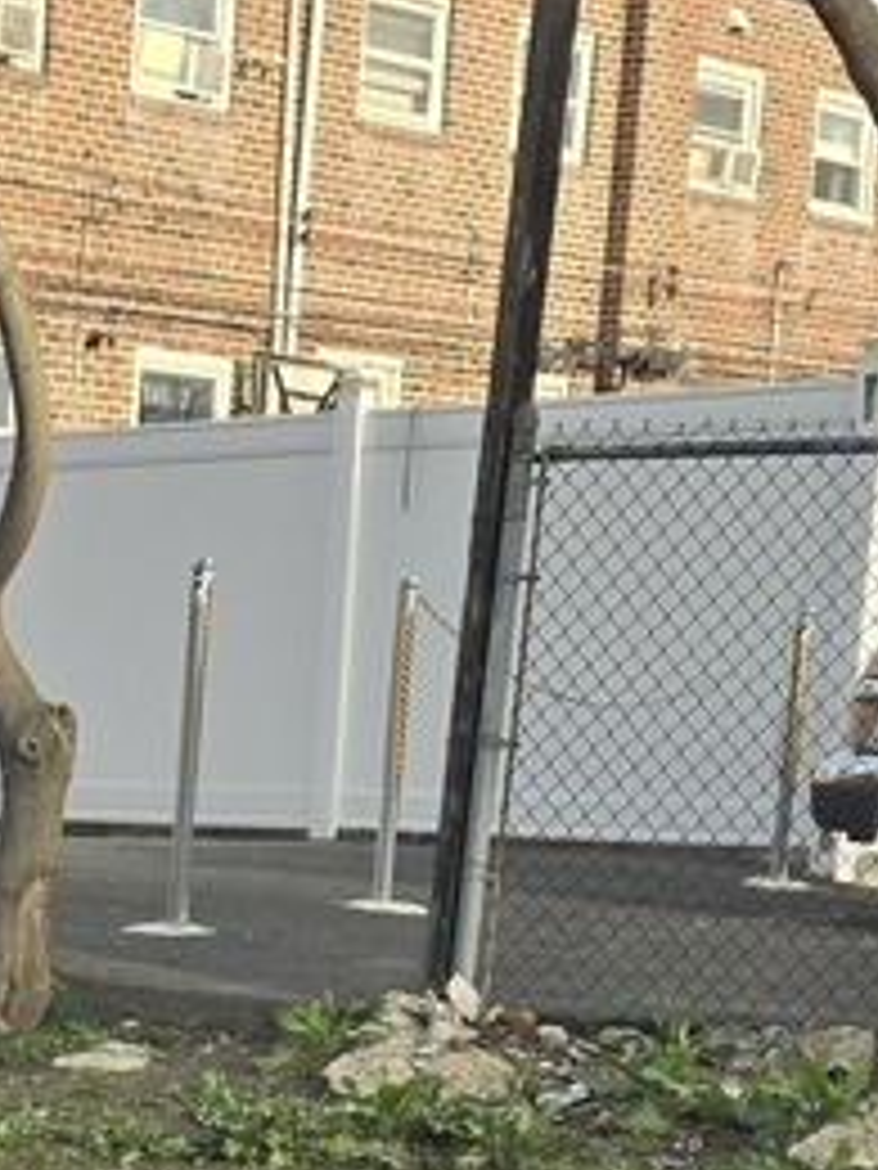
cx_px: -603
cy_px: 1458
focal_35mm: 106
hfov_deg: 12.9
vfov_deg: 17.5
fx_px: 3585
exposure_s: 1/287
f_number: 1.8
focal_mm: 5.4
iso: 25
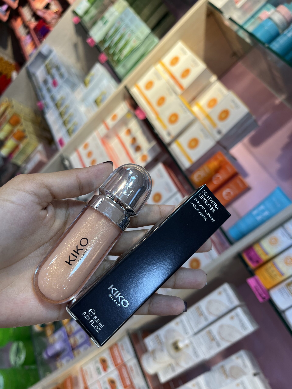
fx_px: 292
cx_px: 146
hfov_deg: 53.1
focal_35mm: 26
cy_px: 194
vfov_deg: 67.3
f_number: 1.6
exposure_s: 1/134
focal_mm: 5.1
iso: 32
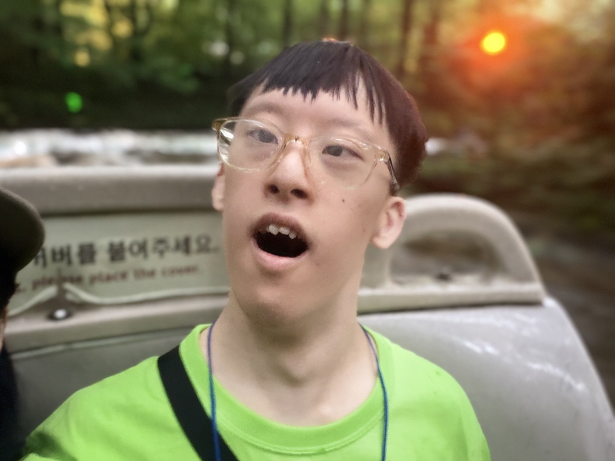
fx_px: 533
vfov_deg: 46.8
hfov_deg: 60.0
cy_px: 230
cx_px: 308
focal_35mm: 30
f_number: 1.9
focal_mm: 2.71
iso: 640
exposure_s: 1/17
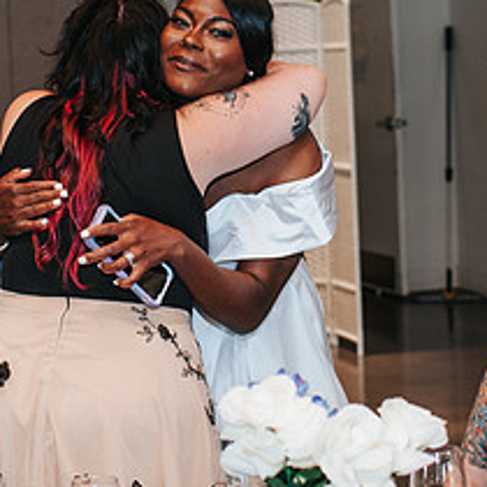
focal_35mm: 126
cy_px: 192
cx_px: 170
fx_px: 2006
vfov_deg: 13.8
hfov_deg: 13.8
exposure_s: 1/160
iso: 720
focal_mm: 35
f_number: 2.8
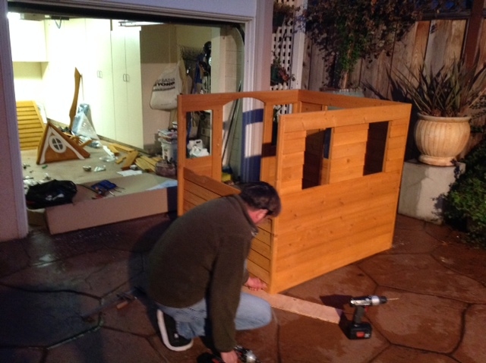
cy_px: 182
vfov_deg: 40.6
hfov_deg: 52.7
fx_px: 491
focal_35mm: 35
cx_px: 243
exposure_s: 1/15
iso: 400
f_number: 2.4
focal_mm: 4.28
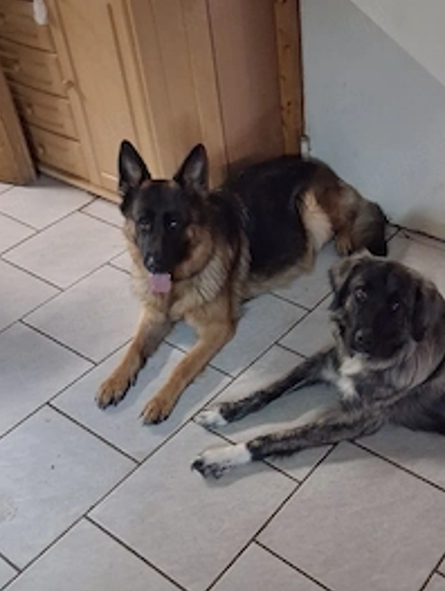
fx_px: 701
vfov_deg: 45.4
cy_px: 357
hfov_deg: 35.0
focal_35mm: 41
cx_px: 288
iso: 1600
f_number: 1.8
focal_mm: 4
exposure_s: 1/20
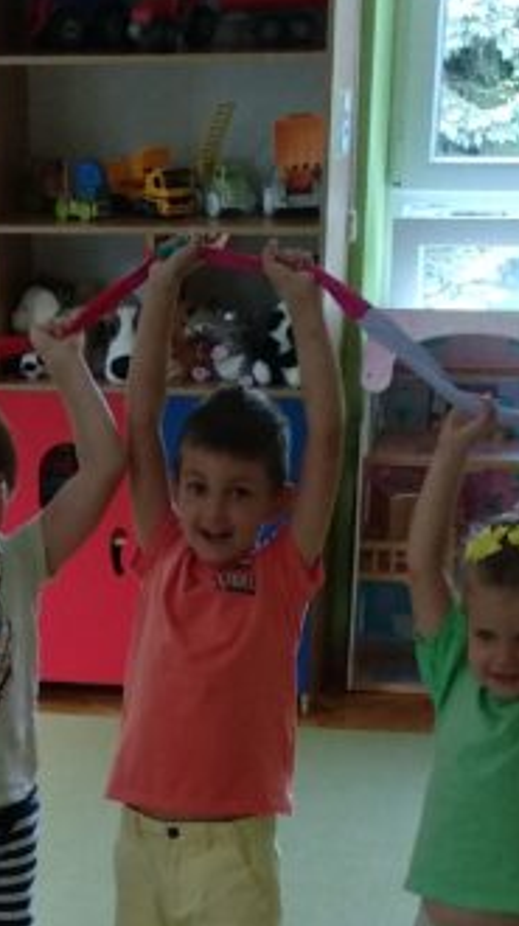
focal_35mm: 88
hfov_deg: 13.5
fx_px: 2158
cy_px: 1063
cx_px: 8
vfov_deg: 22.6
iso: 500
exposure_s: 1/50
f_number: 2.2
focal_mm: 3.81
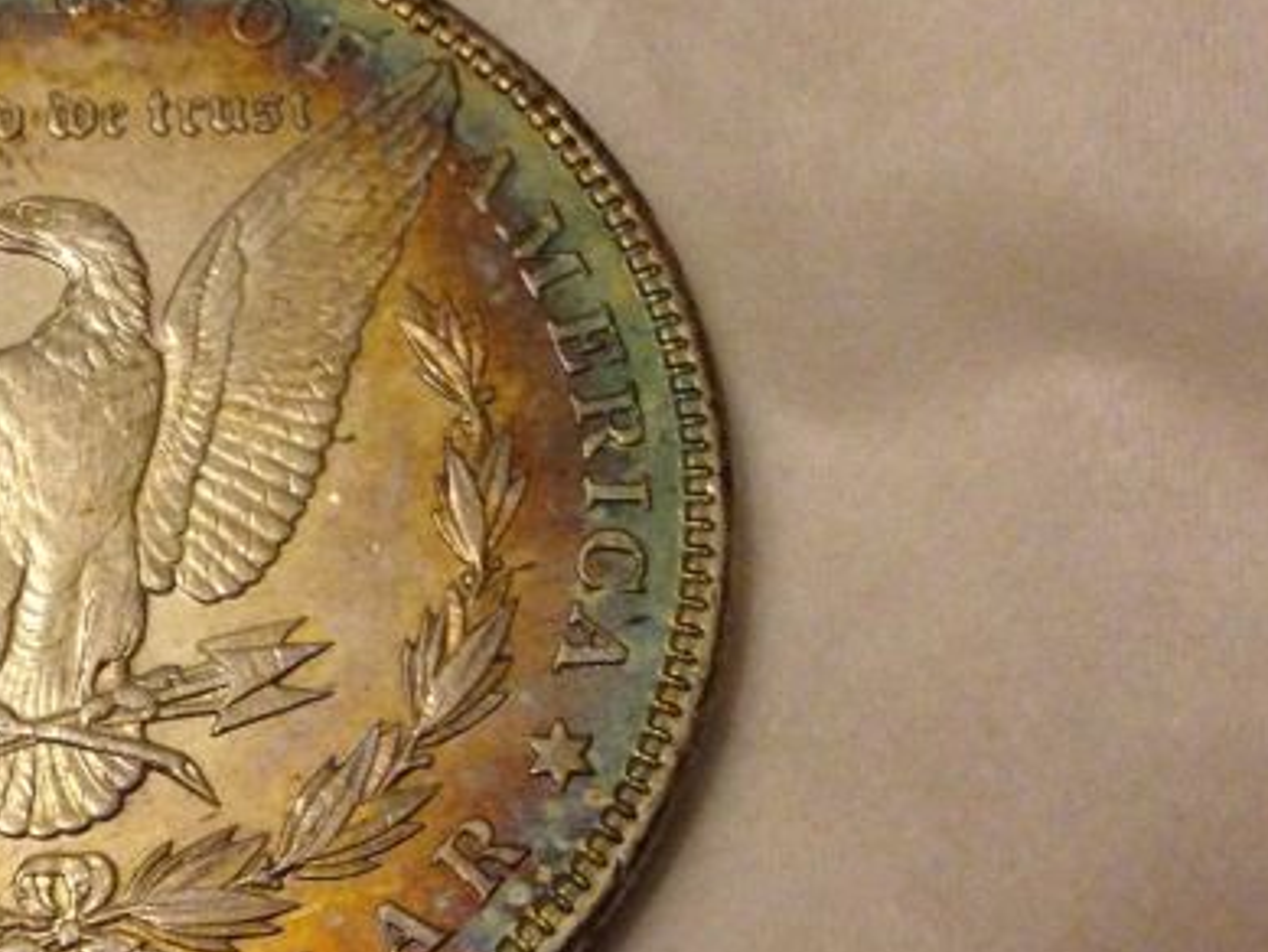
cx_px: 117
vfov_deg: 18.9
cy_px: 329
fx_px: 2858
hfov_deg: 24.3
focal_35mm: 78
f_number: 2.4
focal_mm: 4.13
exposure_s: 1/20
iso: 320
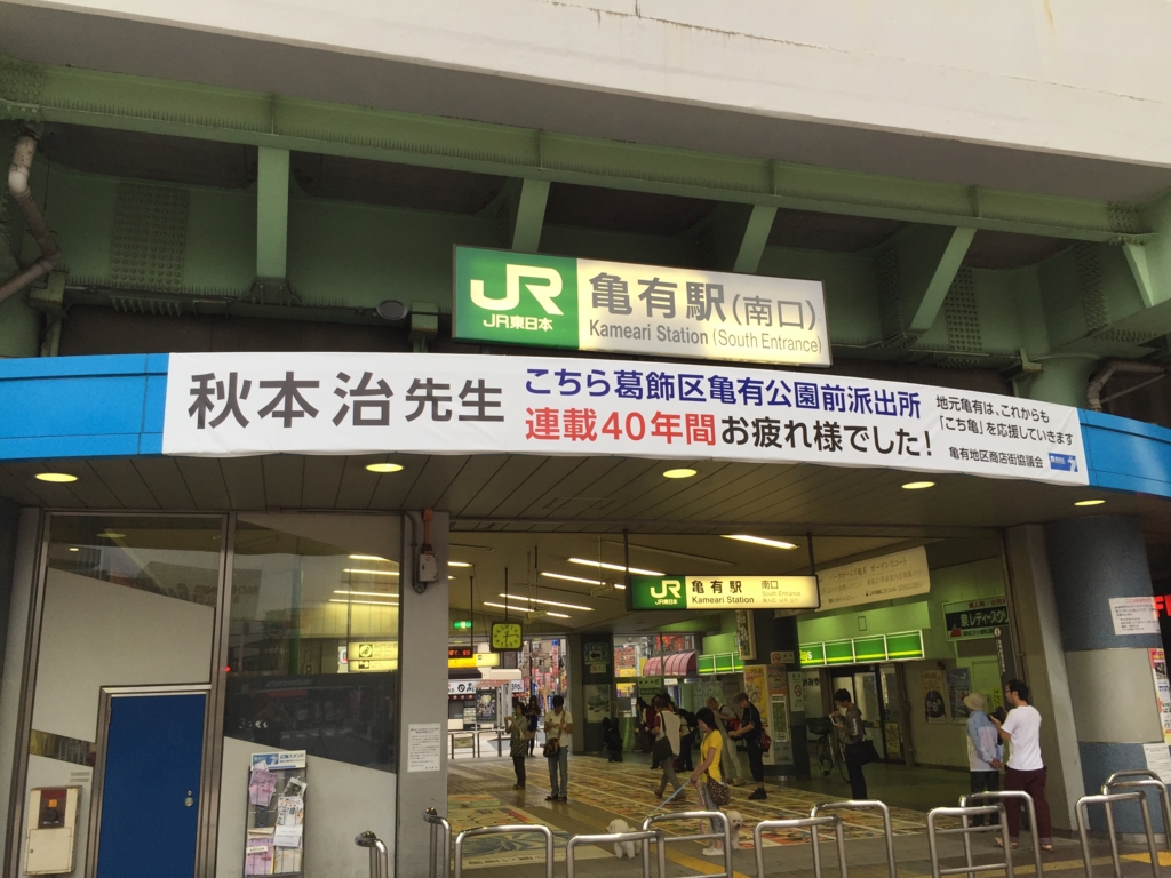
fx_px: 981
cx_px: 586
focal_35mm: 29
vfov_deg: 48.2
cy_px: 439
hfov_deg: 61.7
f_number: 2.2
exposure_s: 1/120
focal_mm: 4.15
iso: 50
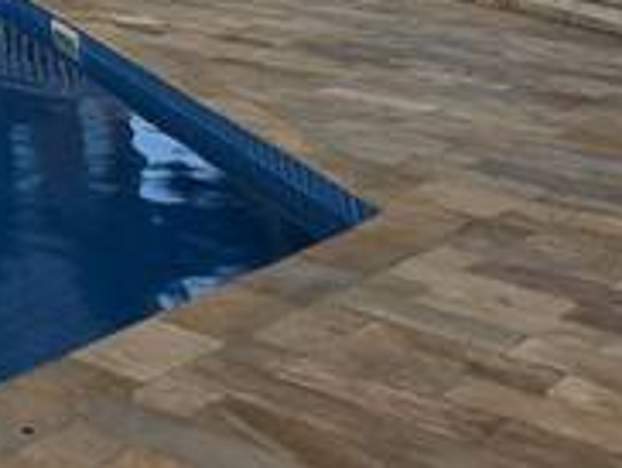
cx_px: -660
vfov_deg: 12.5
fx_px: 1385
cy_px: -799
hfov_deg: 17.3
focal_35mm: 77
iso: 32
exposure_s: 1/1139
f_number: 1.9
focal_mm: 2.2
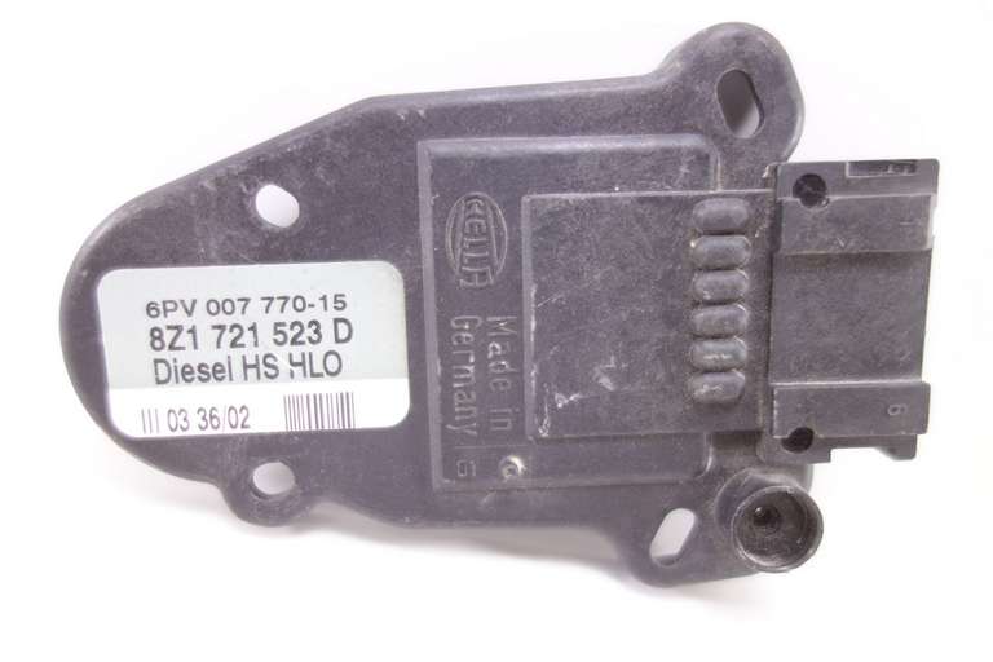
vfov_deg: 46.4
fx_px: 772
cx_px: 496
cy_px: 331
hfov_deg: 65.5
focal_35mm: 28
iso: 125
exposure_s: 1/40
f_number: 1.8
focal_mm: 10.4
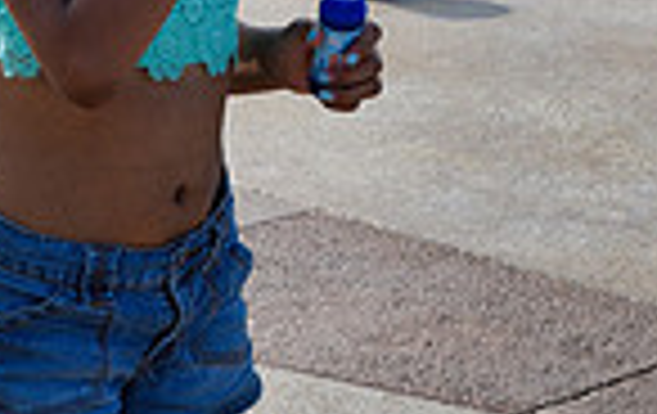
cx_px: 662
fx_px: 3769
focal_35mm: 210
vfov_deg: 6.1
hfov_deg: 9.9
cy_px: -362
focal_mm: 52
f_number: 8
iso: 200
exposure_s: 1/250
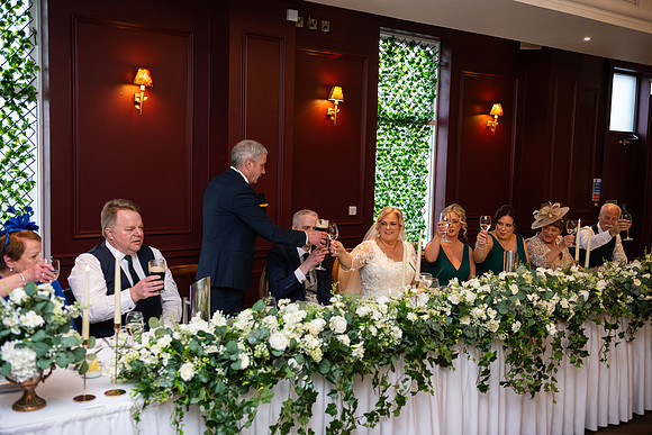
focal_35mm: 38
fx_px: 688
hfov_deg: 50.7
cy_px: 218
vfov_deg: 35.1
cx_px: 326
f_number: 3.5
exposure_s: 1/160
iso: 800
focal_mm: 38
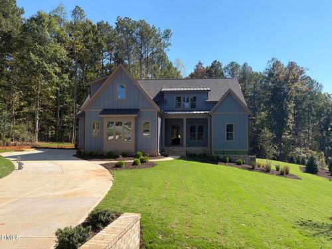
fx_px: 249
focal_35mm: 26
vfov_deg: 53.1
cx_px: 166
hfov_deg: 67.3
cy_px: 124
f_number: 1.6
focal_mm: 5.96
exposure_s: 1/2639
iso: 50
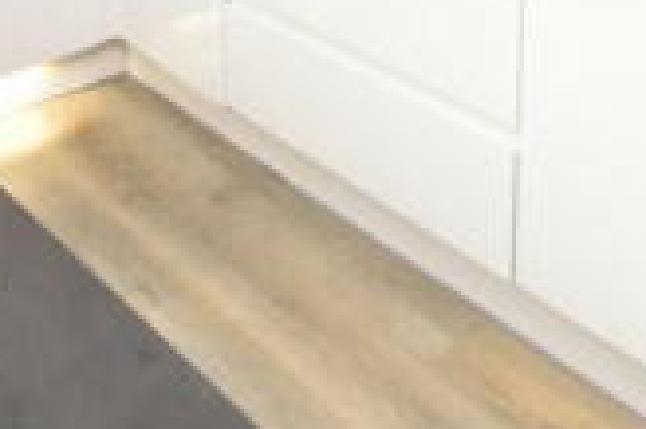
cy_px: -360
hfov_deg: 33.4
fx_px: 1076
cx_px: 325
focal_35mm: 60
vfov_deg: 17.8
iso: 1600
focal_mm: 10
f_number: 5.6
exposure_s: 1/60
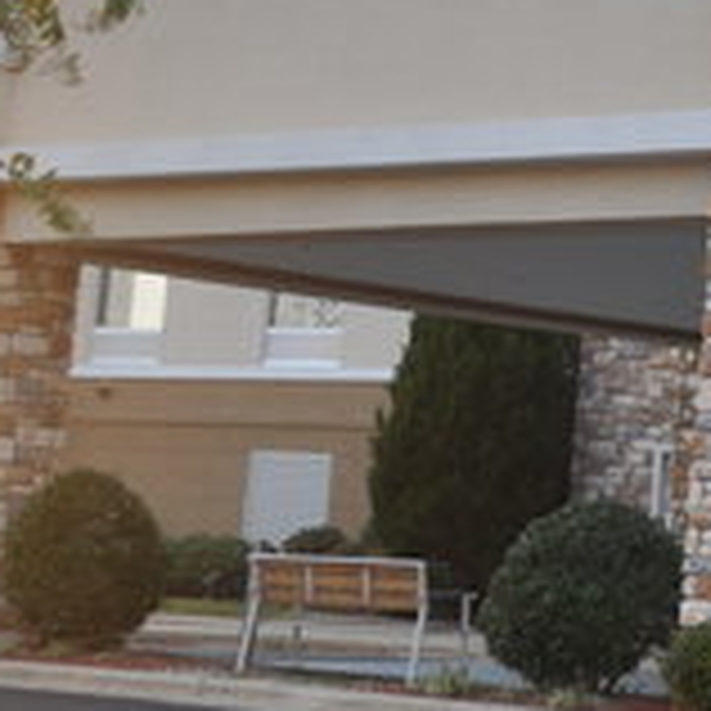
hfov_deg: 13.6
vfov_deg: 14.8
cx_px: 1246
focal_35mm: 116
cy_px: 52
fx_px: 2696
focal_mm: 18
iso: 200
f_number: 4
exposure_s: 1/200
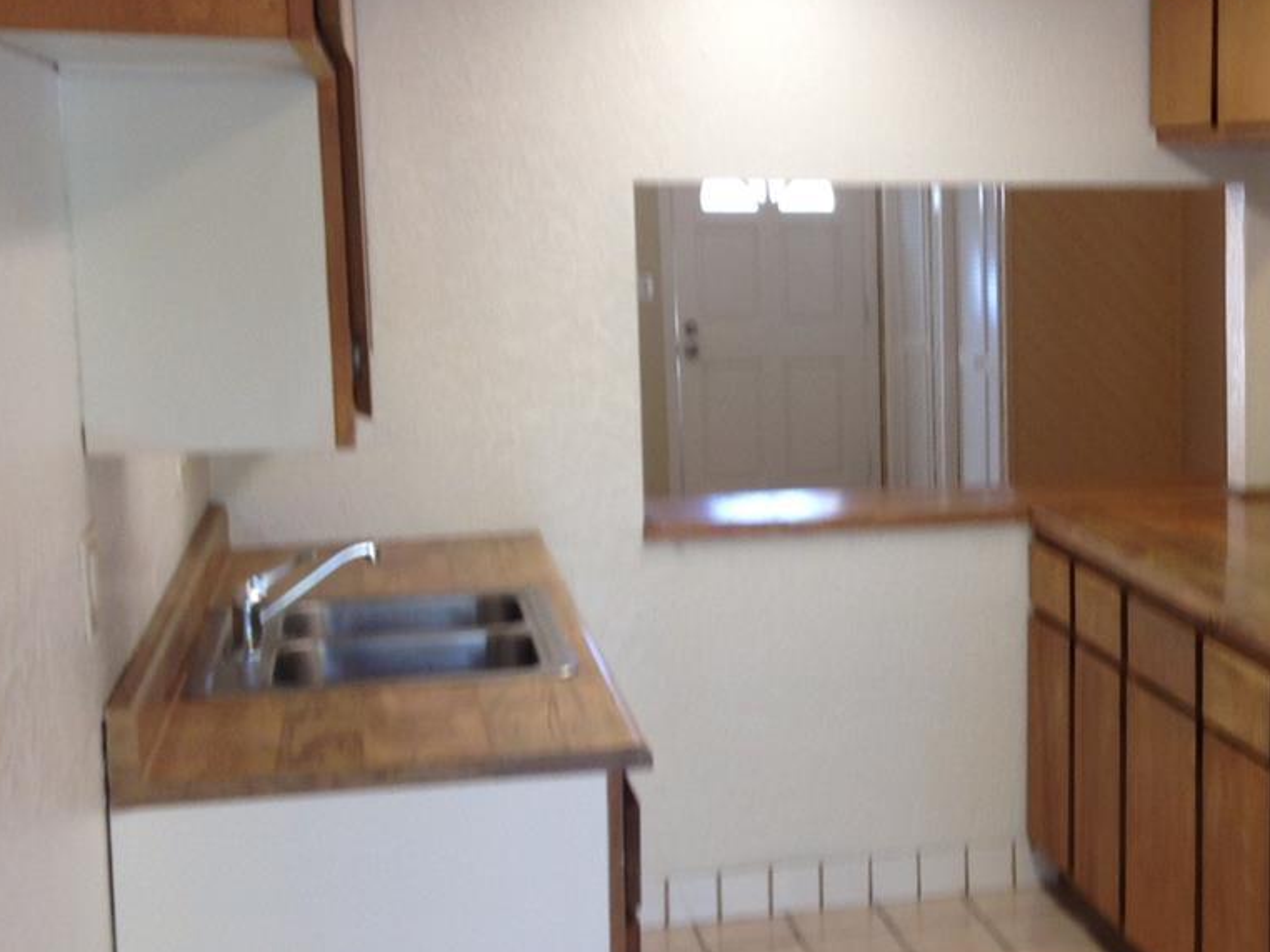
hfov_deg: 28.6
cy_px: 493
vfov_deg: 22.6
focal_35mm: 65
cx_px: 1162
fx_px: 2384
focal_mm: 4.12
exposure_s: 1/24
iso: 50
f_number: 2.4
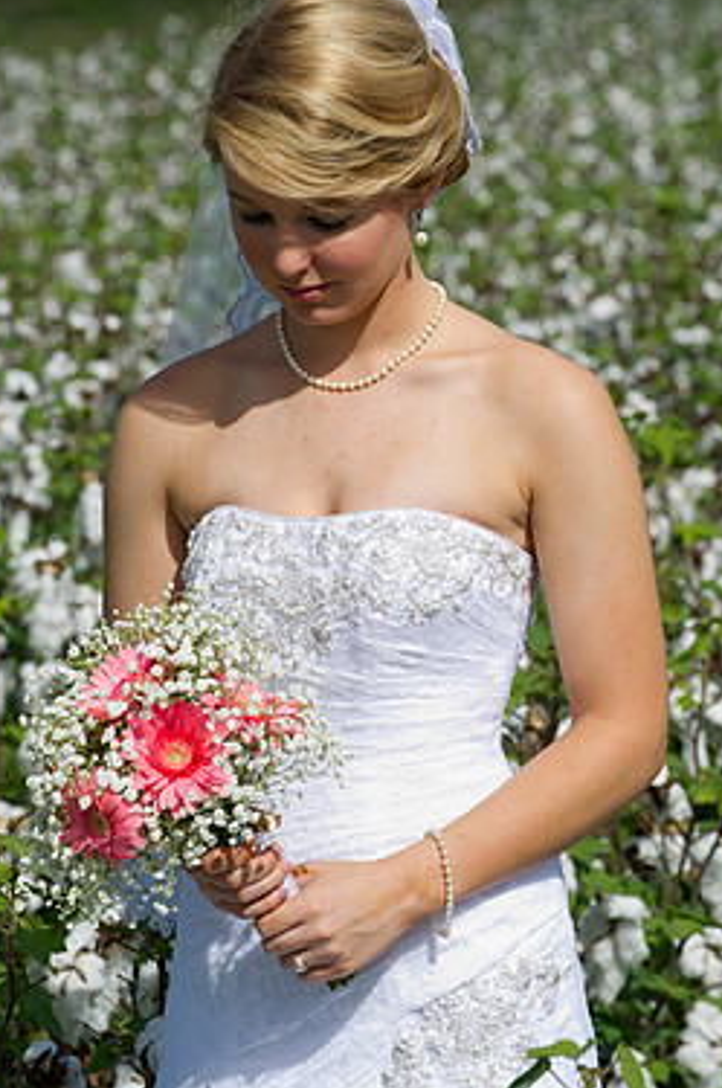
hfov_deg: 6.7
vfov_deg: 10.1
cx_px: 347
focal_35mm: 204
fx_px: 6154
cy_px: 537
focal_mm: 170
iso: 160
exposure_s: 1/320
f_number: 8
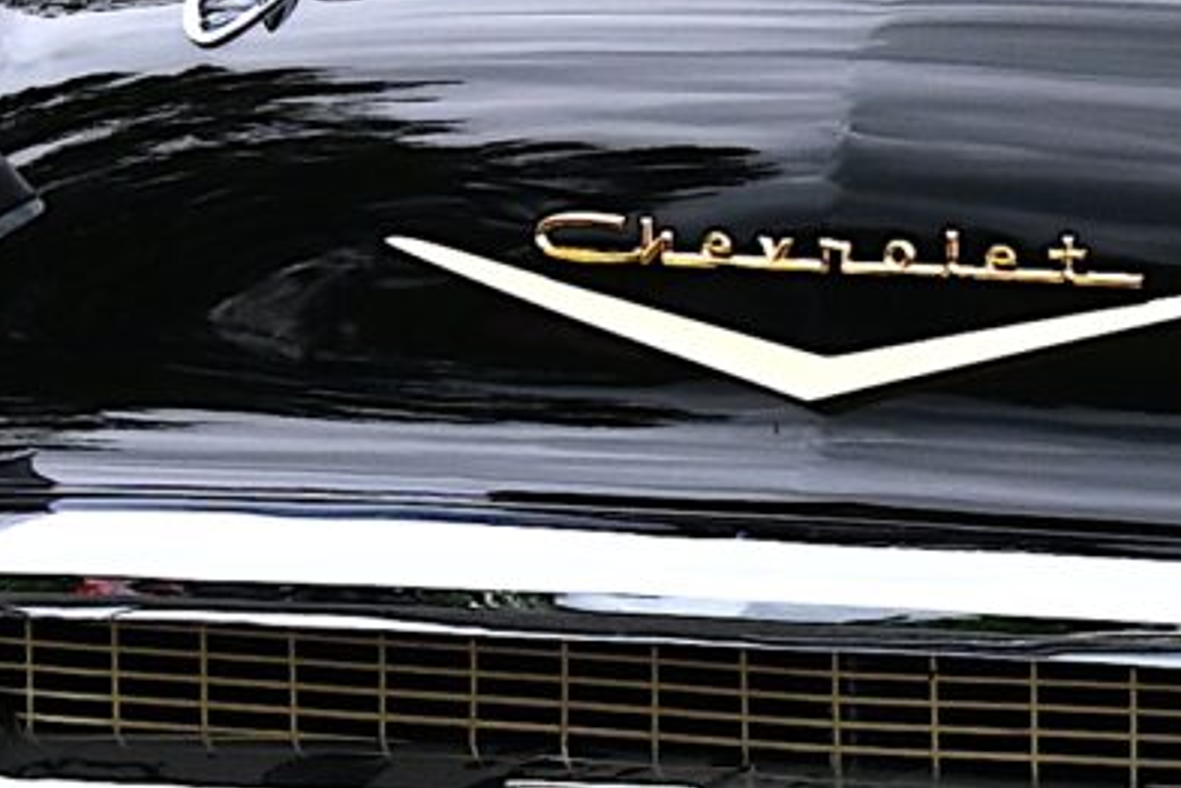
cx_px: 2275
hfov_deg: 2.7
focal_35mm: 762
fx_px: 24996
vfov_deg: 1.8
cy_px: 113
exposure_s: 1/160
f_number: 5
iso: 400
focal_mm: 78
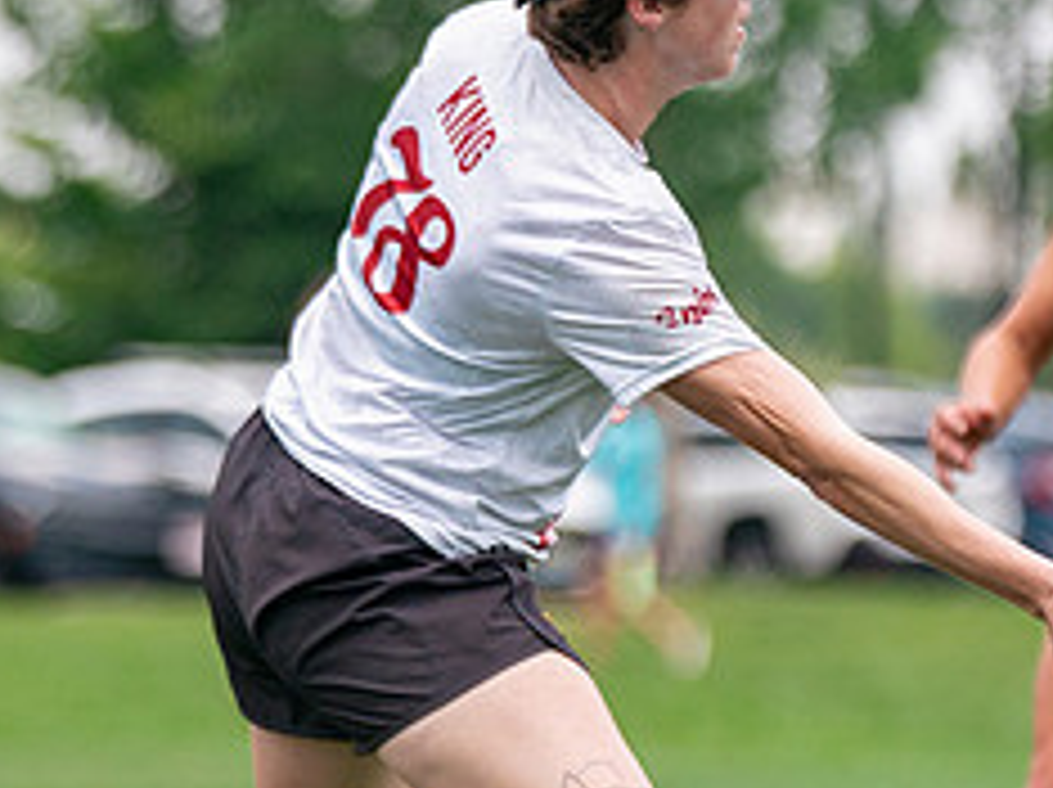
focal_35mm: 469
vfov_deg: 3.2
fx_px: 14252
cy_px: 627
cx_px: 546
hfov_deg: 4.2
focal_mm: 147
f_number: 2.8
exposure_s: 1/6400
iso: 640
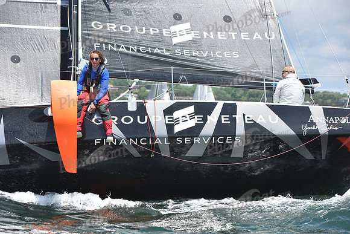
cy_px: 117
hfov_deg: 17.1
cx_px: 175
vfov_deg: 11.4
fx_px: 1167
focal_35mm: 120
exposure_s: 1/1250
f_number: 5.6
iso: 250
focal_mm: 120
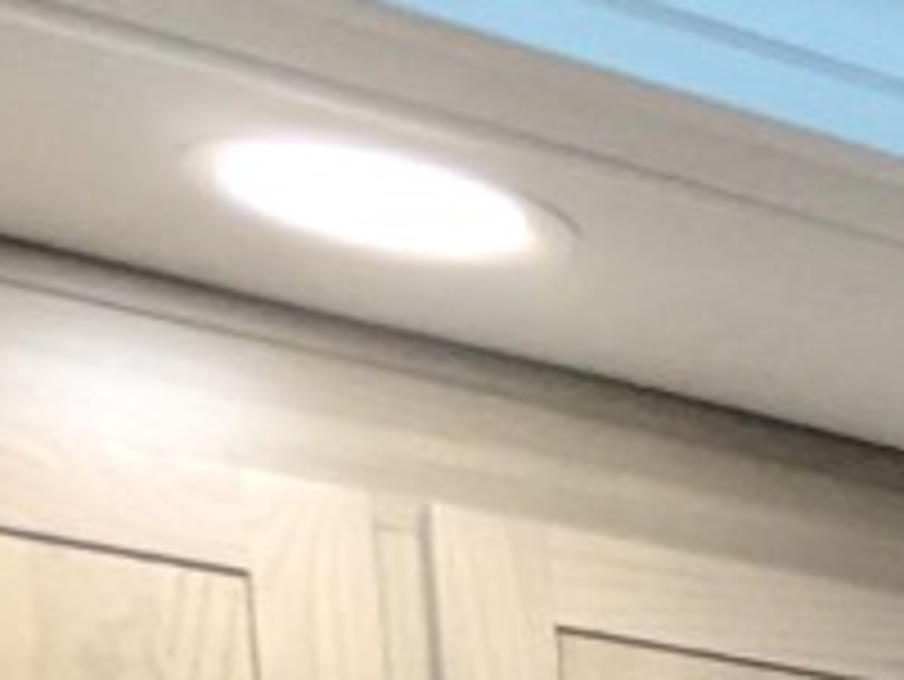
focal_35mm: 111
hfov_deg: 10.6
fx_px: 2901
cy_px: 1716
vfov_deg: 10.9
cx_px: 2867
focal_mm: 2.35
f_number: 2.2
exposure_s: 1/52.2
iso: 157
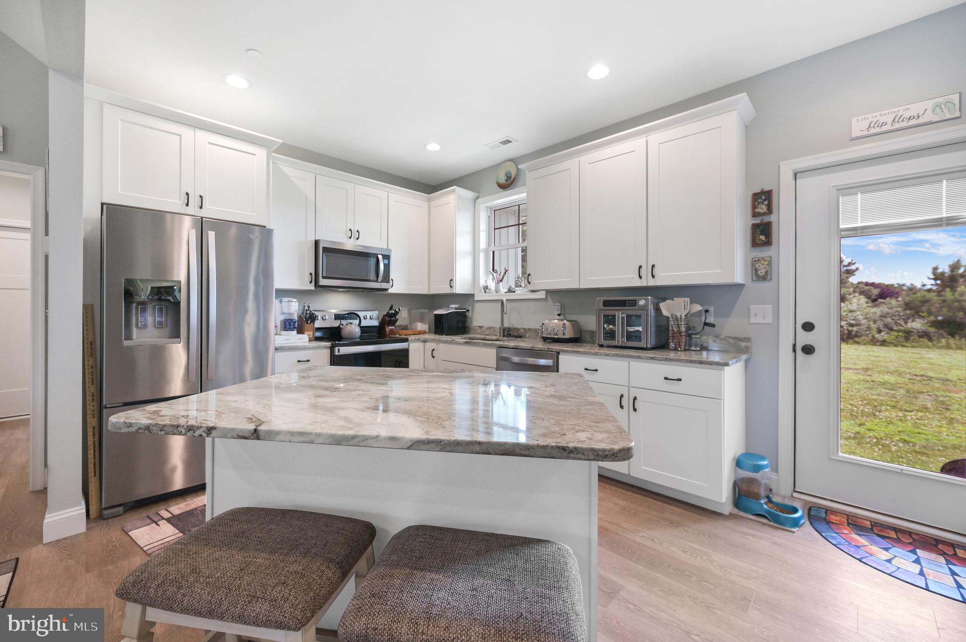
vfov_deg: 81.1
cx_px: 483
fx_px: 375
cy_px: 321
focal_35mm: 14
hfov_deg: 104.3
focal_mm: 14
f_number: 5
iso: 200
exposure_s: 1/160
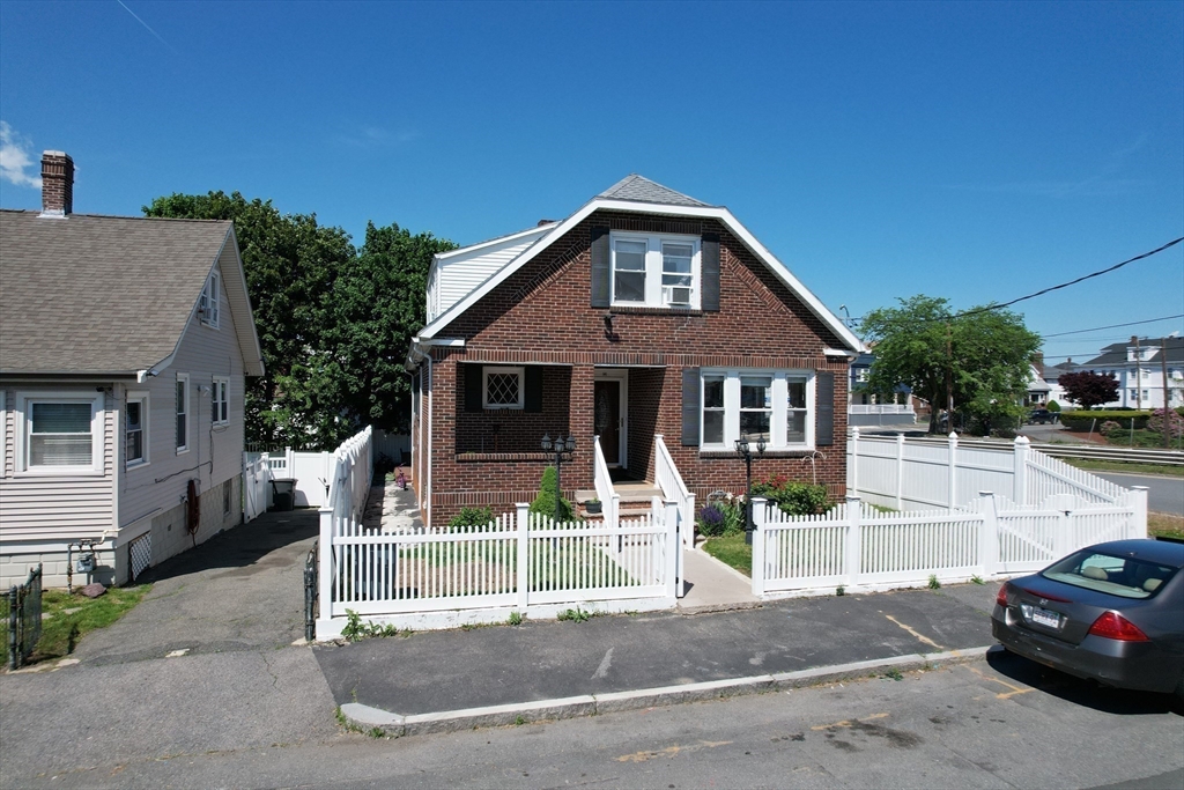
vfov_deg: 57.2
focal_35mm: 22
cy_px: 395
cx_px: 592
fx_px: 724
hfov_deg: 78.6
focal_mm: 8.38
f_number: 2.8
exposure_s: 1/800
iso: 200
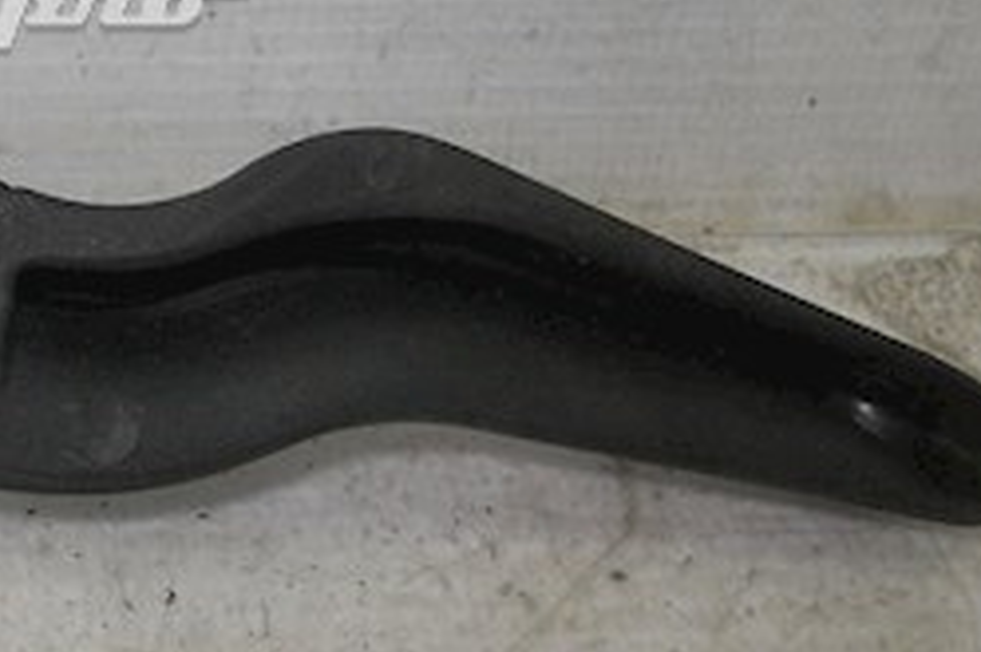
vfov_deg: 12.3
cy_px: -36
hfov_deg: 17.6
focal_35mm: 110
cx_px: -225
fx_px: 2995
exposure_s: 1/30
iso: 80
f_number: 5.5
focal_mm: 6.72
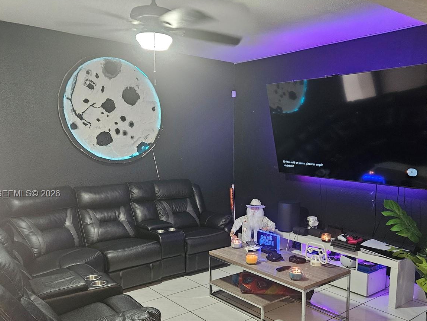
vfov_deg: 43.9
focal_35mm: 32
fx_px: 395
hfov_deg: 56.6
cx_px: 242
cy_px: 194
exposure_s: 1/60
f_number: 1.8
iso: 500
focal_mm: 5.4
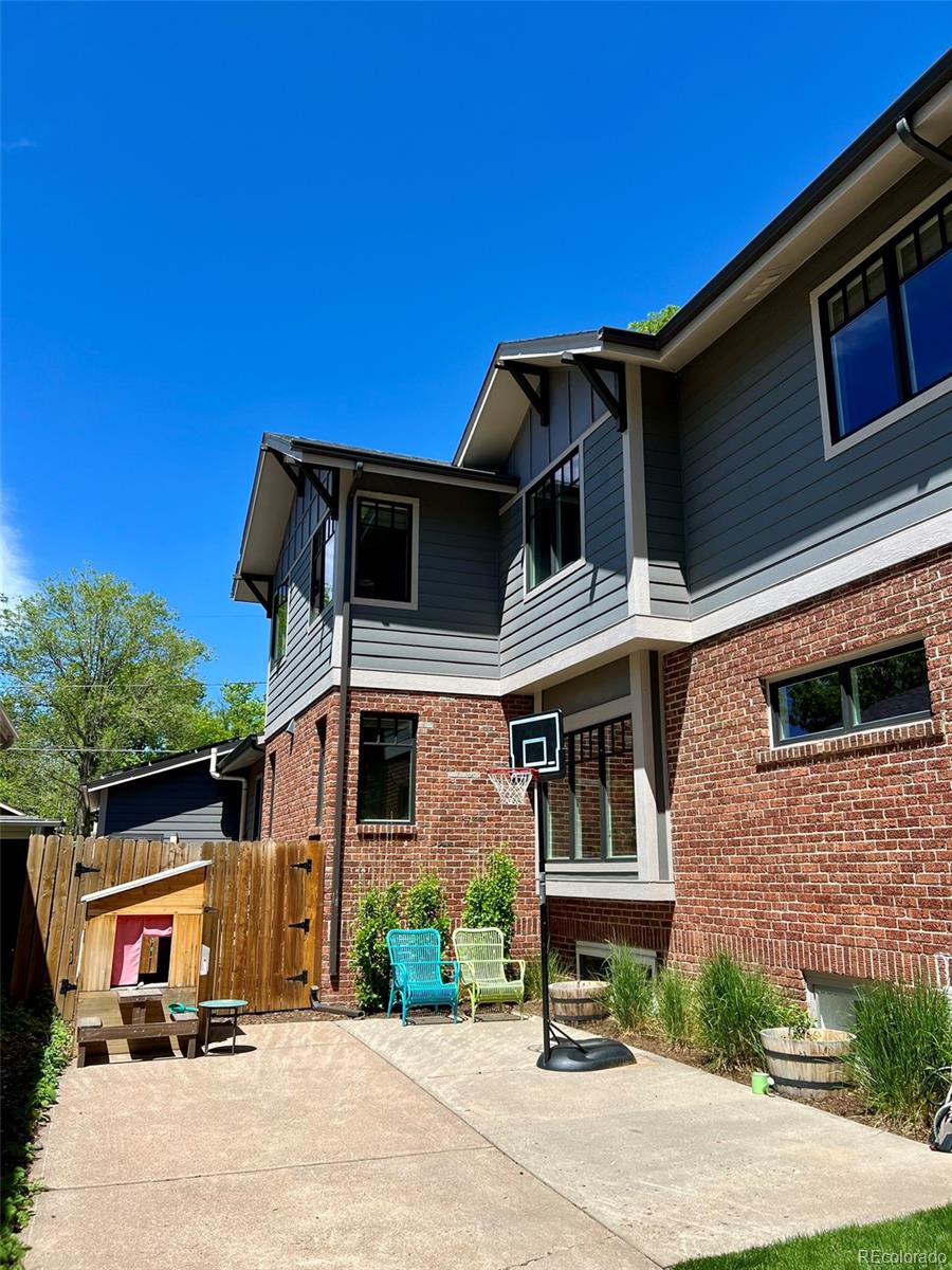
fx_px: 953
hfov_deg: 53.1
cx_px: 476
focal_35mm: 26
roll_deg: -0.6
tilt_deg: +14.9
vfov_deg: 67.3
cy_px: 635
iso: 50
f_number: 1.5
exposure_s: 1/2841
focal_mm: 5.7
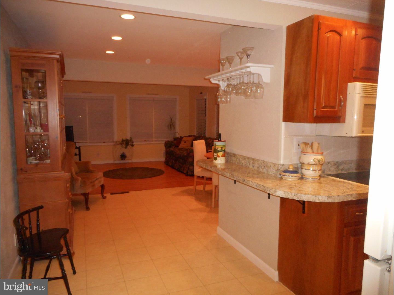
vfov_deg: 54.9
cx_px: 197
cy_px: 148
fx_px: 285
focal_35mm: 25
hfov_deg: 69.4
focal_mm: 4.5
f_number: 3.7
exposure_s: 1/25
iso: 400
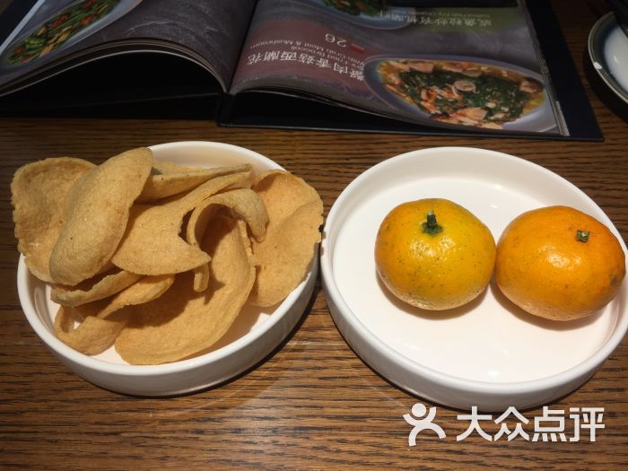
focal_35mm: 29
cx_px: 314
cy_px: 236
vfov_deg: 48.2
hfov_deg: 61.7
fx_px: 526
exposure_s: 1/120
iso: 32
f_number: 2.2
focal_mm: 4.15
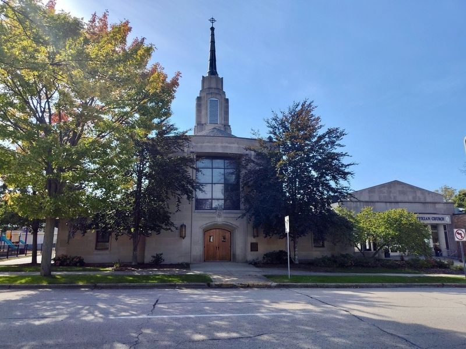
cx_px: 233
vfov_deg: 58.9
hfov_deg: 73.9
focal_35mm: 23
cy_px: 174
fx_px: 310
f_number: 1.8
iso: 100
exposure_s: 1/1800
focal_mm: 5.56
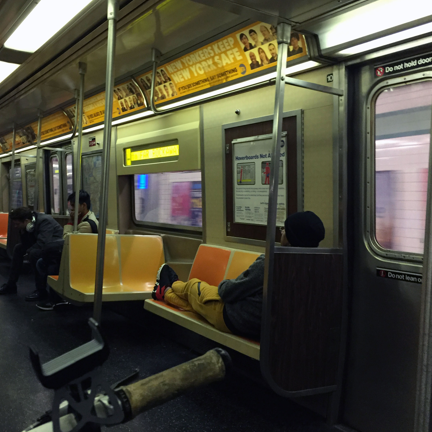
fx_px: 494
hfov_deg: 46.8
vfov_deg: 47.2
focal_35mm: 35
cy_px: 213
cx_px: 164
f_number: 2.2
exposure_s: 1/30
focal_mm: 4.15
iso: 160
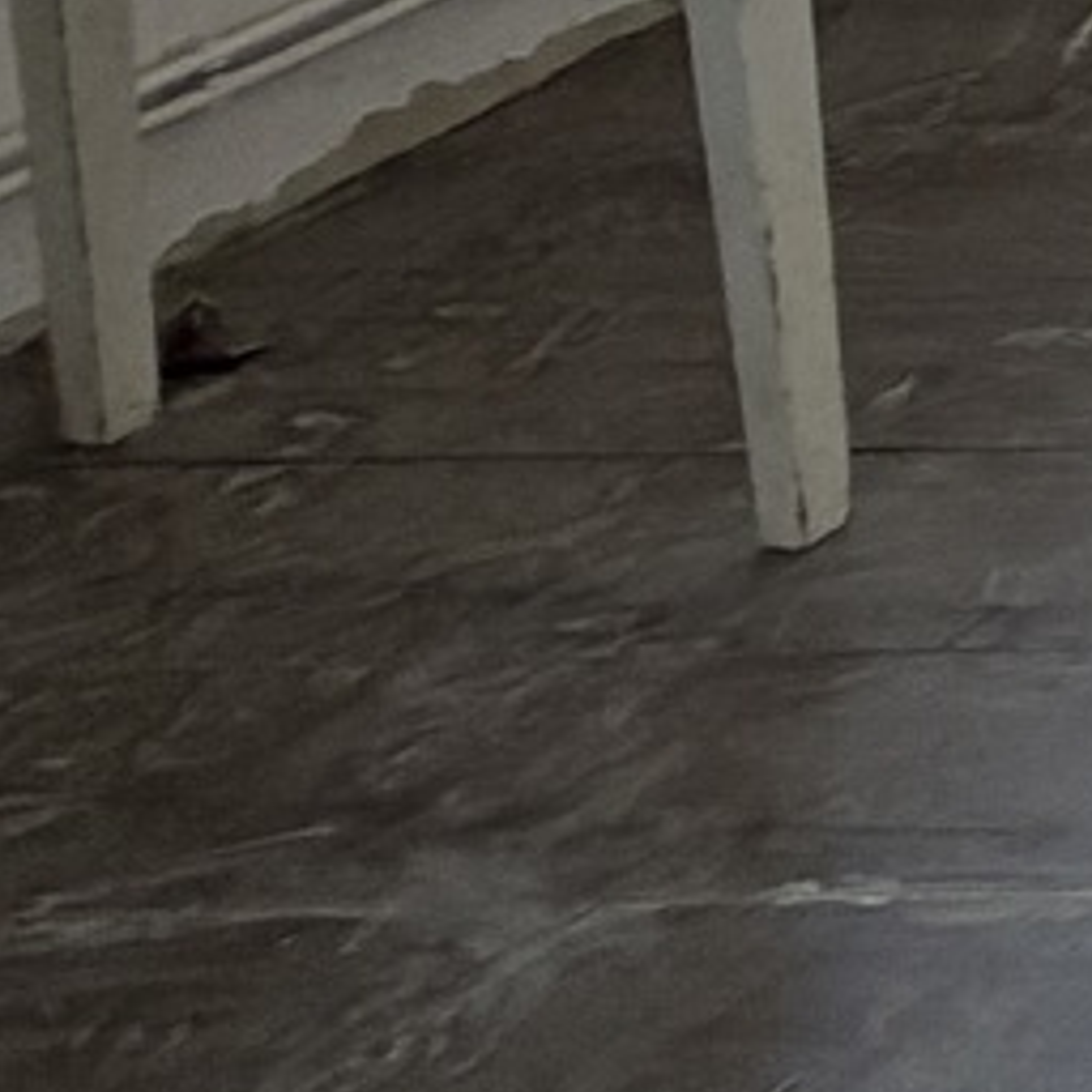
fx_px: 3533
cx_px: 3813
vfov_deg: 13.9
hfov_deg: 9.6
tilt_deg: -5.8
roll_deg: -1.3
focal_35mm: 99
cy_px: -1301
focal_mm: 2.22
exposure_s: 1/121
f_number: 2.2
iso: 80
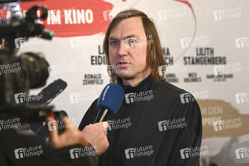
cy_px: 83
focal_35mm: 75
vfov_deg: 18.2
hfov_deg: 27.0
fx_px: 518
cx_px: 124
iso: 1250
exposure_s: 1/200
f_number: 2.8
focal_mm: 75
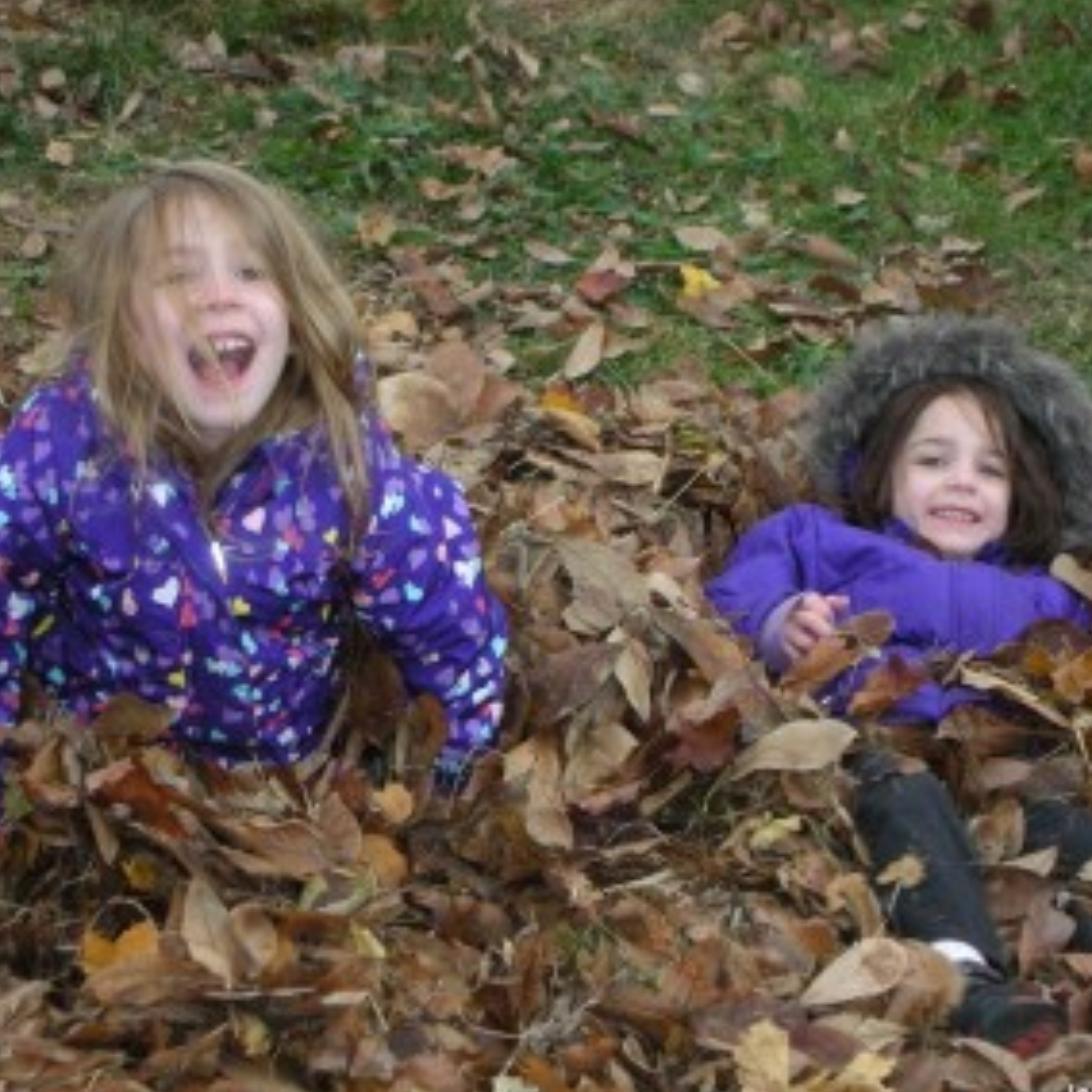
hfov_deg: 19.1
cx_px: 569
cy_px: 565
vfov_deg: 19.1
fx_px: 3248
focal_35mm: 91
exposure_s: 1/120
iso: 190
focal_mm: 12.2
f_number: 4.4
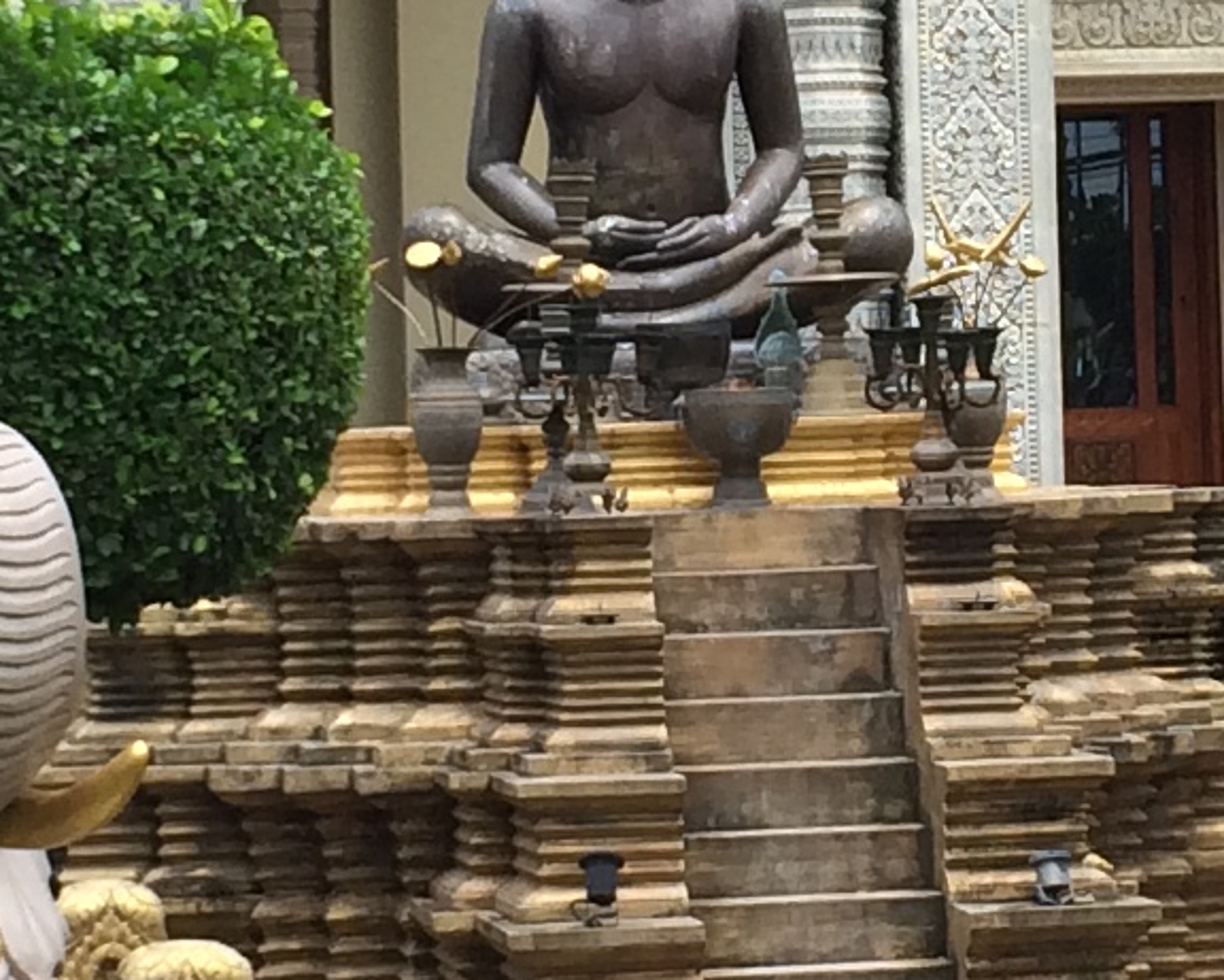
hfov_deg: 11.6
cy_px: 189
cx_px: 880
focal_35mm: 166
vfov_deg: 9.3
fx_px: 6014
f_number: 2.2
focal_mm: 4.12
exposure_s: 1/1026
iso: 32
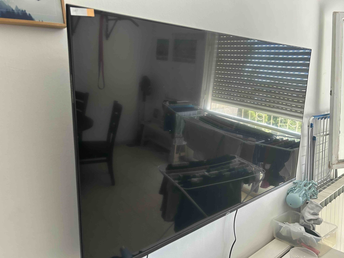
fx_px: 258
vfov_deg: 53.1
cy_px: 129
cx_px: 172
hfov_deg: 67.3
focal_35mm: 26
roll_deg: +2.7
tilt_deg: -5.6
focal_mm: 5.7
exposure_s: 1/78
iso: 125
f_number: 1.5
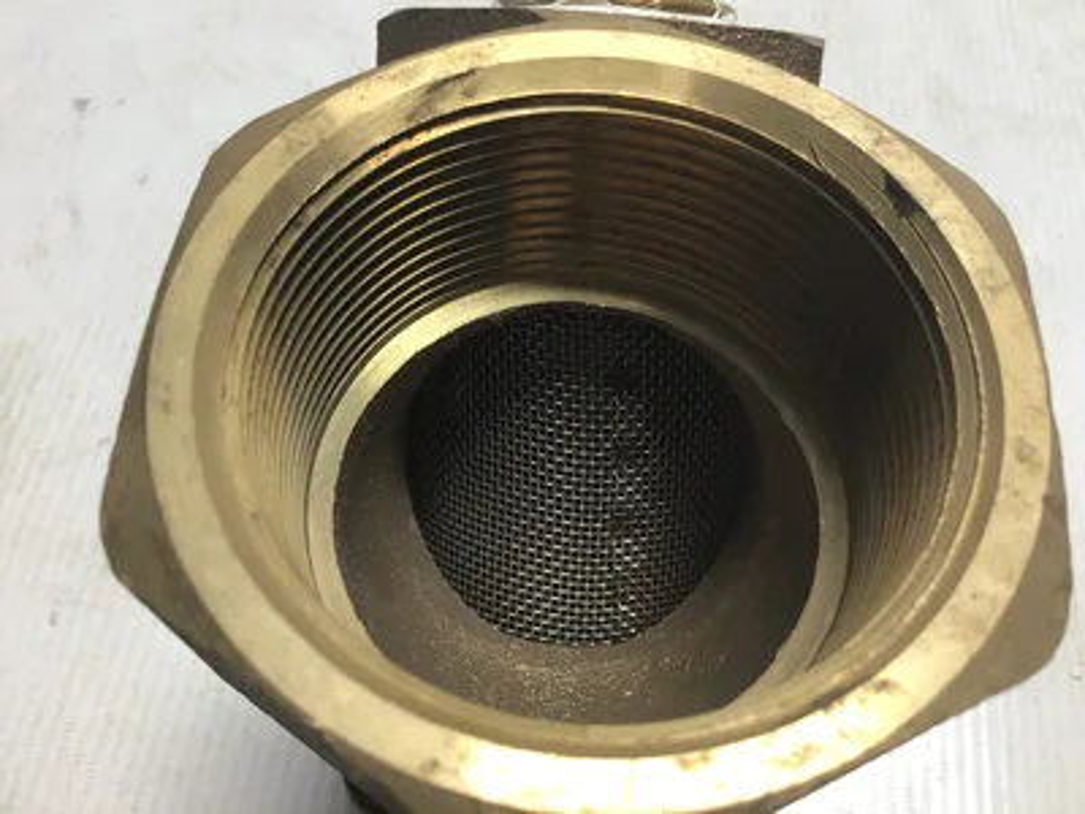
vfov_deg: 45.4
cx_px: 542
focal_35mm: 31
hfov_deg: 58.4
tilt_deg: -62.7
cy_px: 407
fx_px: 972
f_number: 2.4
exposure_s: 1/120
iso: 40
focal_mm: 3.3
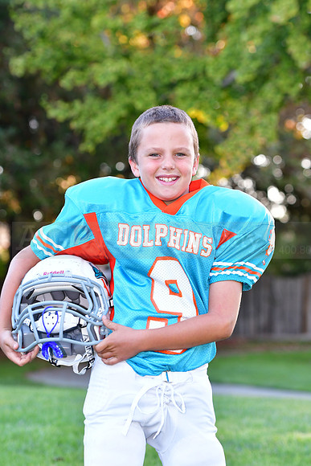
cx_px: 156
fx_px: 1981
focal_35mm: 153
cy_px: 233
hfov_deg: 9.0
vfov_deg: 13.4
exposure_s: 1/100
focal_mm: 102
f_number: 4.5
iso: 400
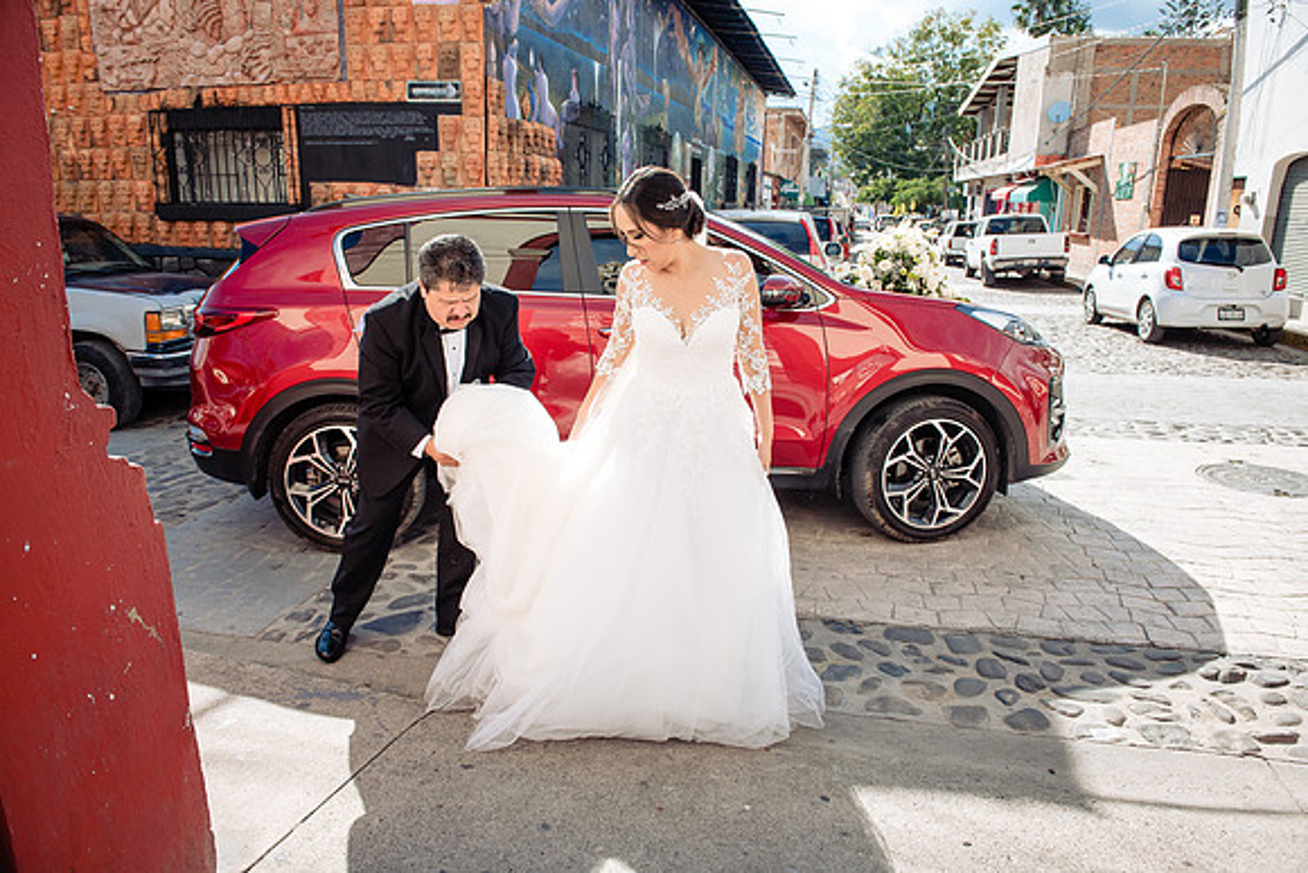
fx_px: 872
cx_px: 654
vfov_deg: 53.2
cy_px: 436
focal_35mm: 24
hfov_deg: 73.7
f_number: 5.6
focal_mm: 24
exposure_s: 1/800
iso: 400
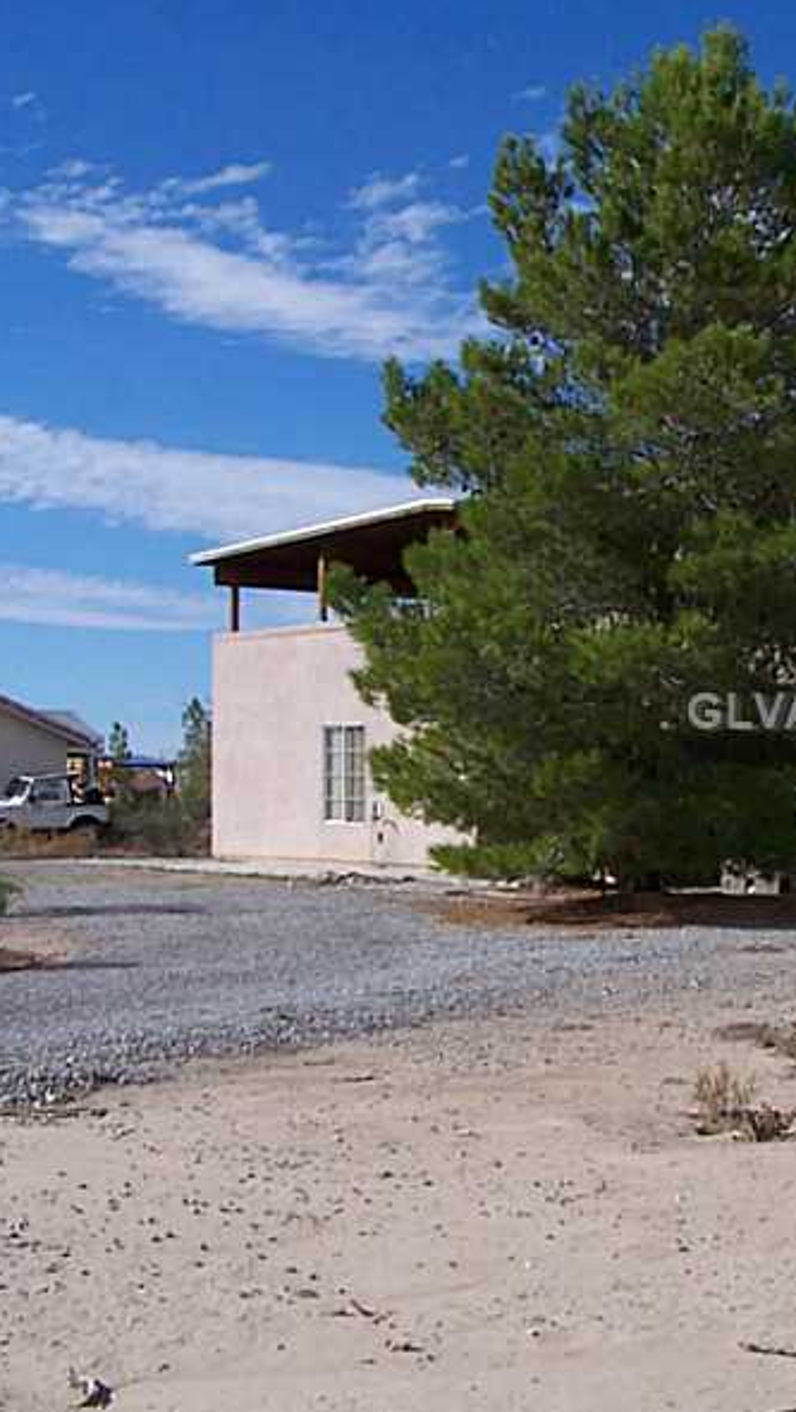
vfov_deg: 37.2
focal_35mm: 56
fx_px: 2099
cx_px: 832
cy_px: 712
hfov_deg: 20.6
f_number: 5.6
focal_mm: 6.3
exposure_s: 1/750
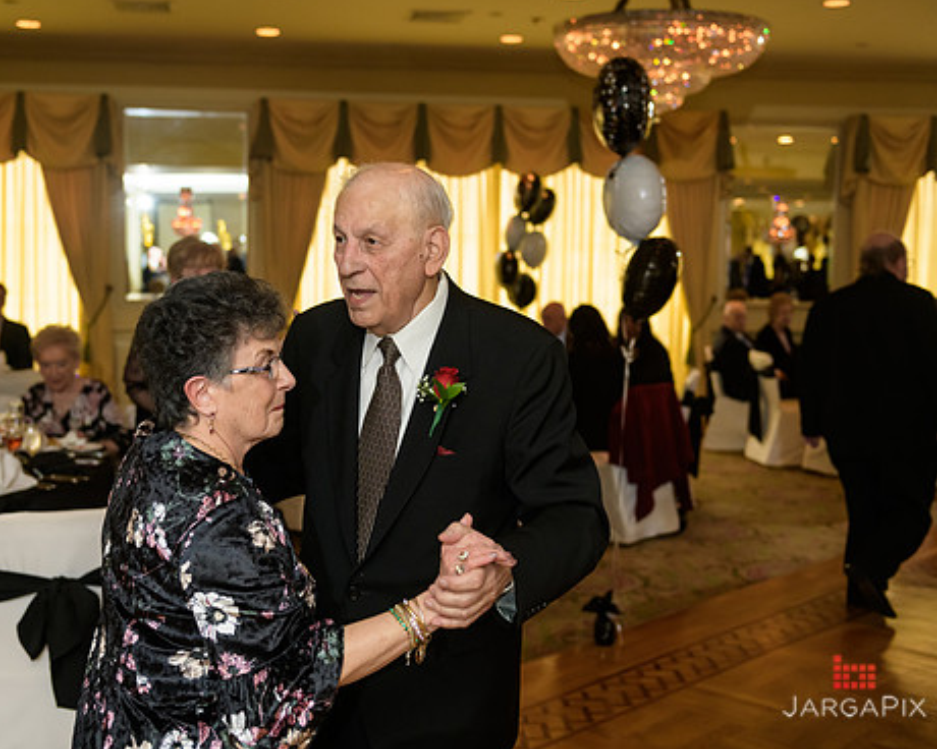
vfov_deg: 33.4
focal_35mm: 45
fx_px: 1248
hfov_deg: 41.0
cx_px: 387
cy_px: 367
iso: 1000
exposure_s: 1/125
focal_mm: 38
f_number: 3.2
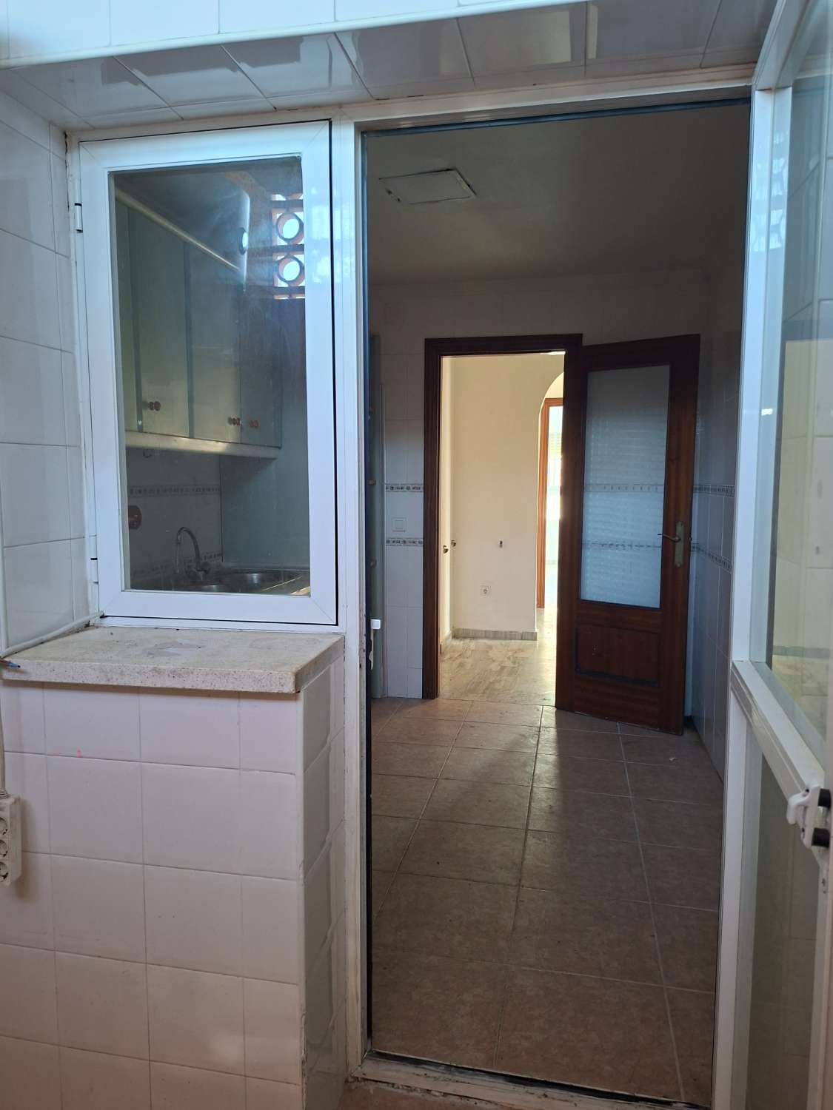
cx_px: 416
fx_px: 738
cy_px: 555
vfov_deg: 73.9
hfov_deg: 58.9
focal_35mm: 23
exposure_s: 1/50
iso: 320
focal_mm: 5.54
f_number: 1.8
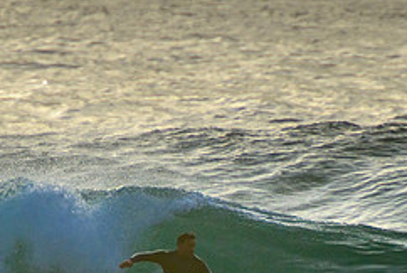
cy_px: 297
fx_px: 14896
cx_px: 223
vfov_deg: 1.0
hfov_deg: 1.6
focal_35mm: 1316
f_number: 5.6
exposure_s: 1/2000
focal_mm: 400
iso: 640
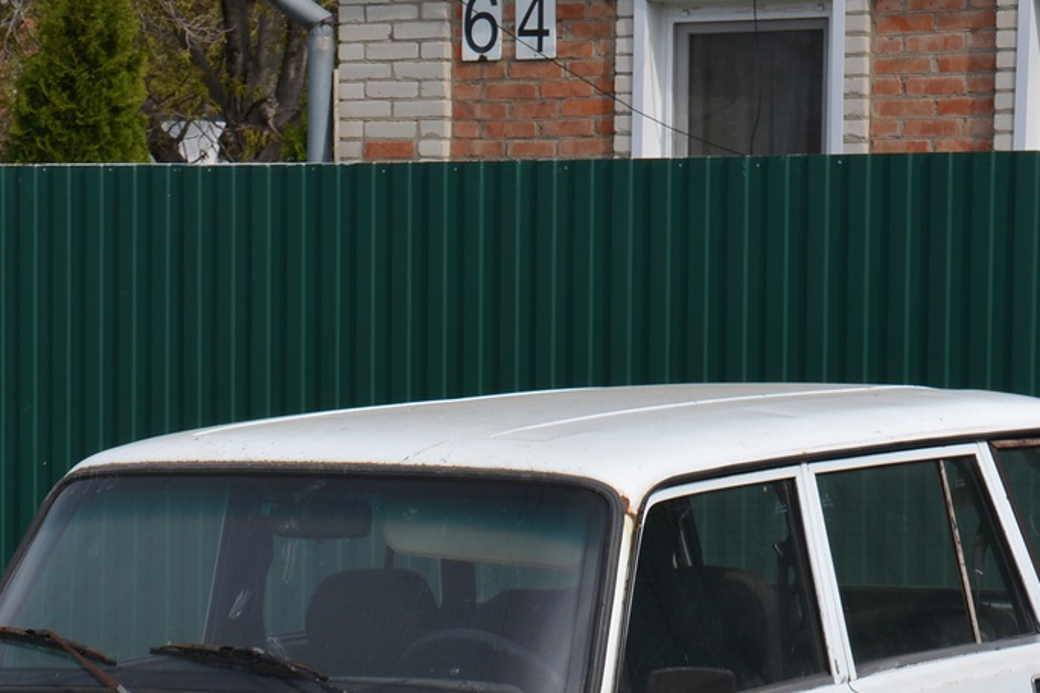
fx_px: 4188
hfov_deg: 14.1
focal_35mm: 145
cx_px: 337
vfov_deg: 9.4
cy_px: 714
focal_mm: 44
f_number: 8
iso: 100
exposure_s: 1/250
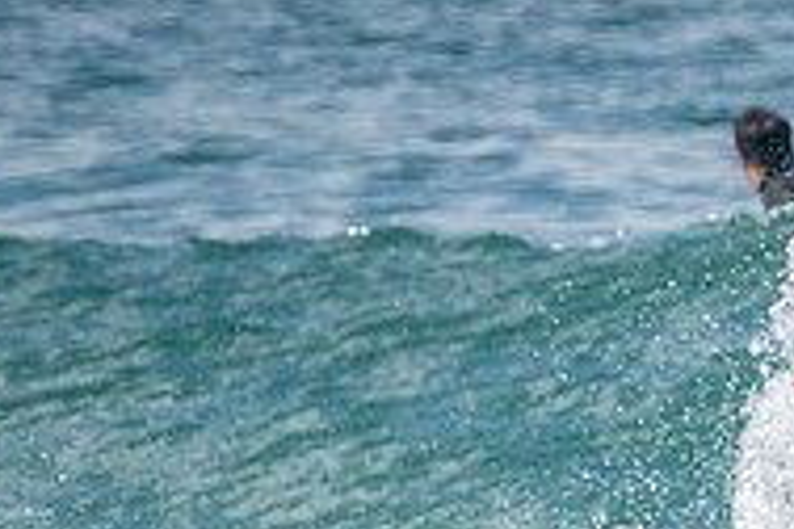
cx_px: 958
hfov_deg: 0.8
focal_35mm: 2454
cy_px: 707
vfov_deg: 0.6
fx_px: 54120
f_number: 11
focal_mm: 800
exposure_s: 1/1250
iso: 2500
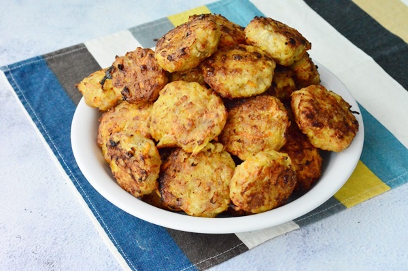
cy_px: 136
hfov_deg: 27.0
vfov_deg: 18.2
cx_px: 204
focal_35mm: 75
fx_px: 849
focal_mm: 50
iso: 6400
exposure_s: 1/80
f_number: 8
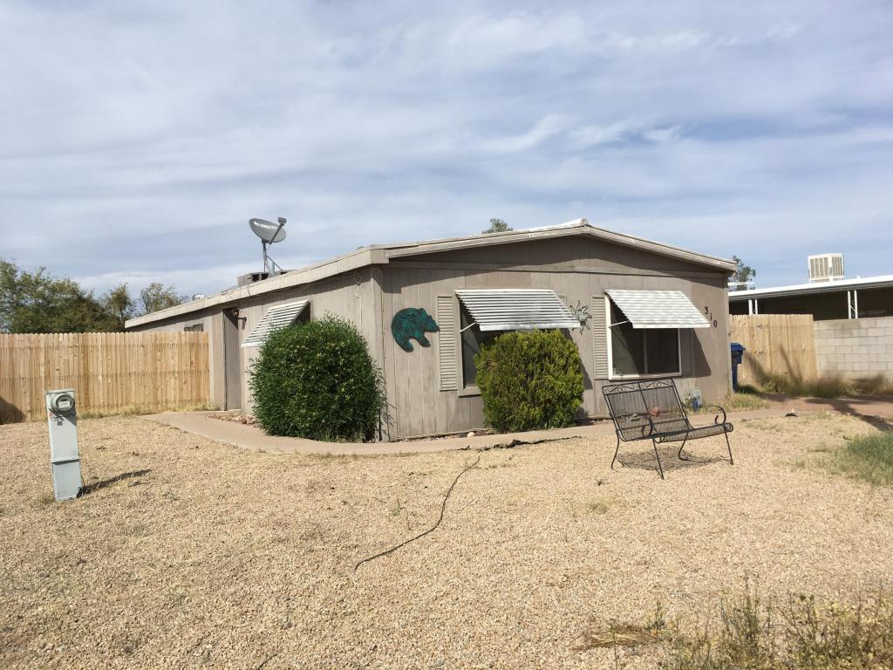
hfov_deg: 61.7
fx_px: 748
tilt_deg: +0.2
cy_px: 335
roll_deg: +2.3
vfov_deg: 48.2
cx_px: 446
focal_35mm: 29
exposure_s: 1/2849
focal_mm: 4.15
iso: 25
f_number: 2.2
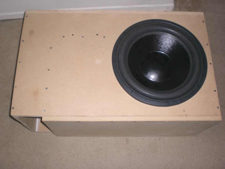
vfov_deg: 37.7
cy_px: 84
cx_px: 112
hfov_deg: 49.0
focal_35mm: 38
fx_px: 247
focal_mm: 6.3
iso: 200
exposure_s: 1/60
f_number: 3.1
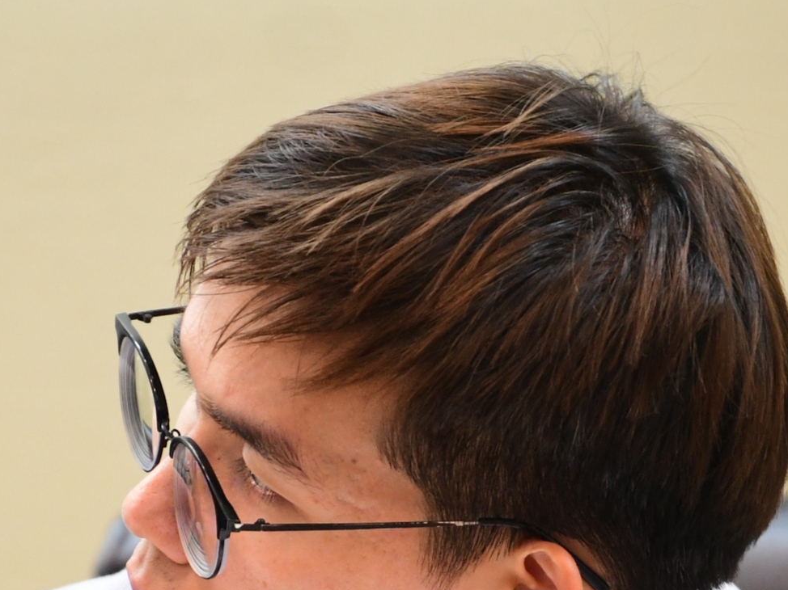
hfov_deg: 3.2
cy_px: 758
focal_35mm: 612
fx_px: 13928
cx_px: 200
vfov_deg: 2.4
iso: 1600
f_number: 2.8
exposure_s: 1/125
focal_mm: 185
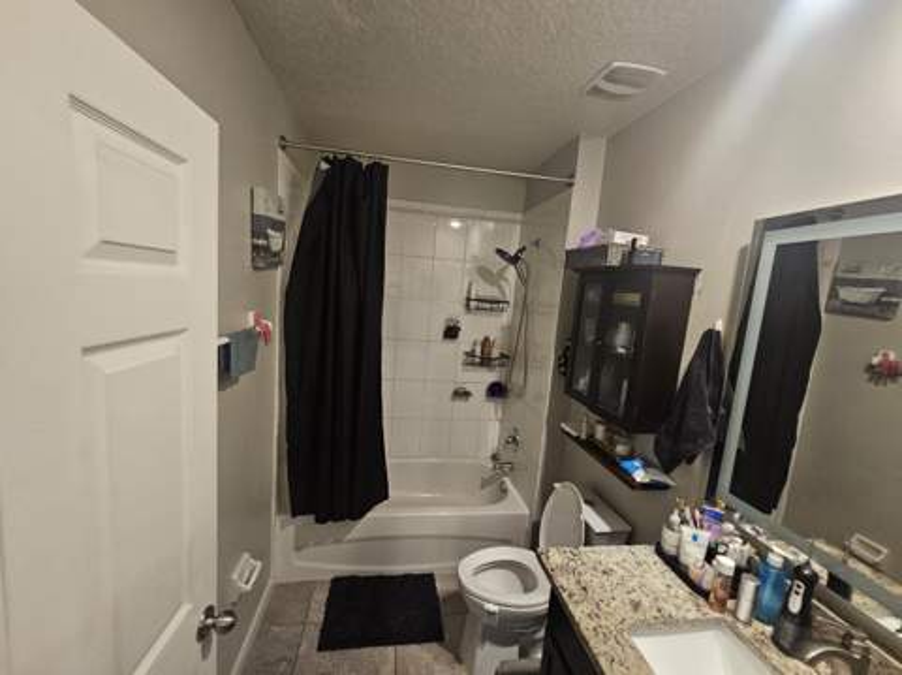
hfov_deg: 106.2
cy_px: 338
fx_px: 338
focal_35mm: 13
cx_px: 451
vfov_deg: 89.8
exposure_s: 1/40
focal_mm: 2.2
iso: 320
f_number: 2.2
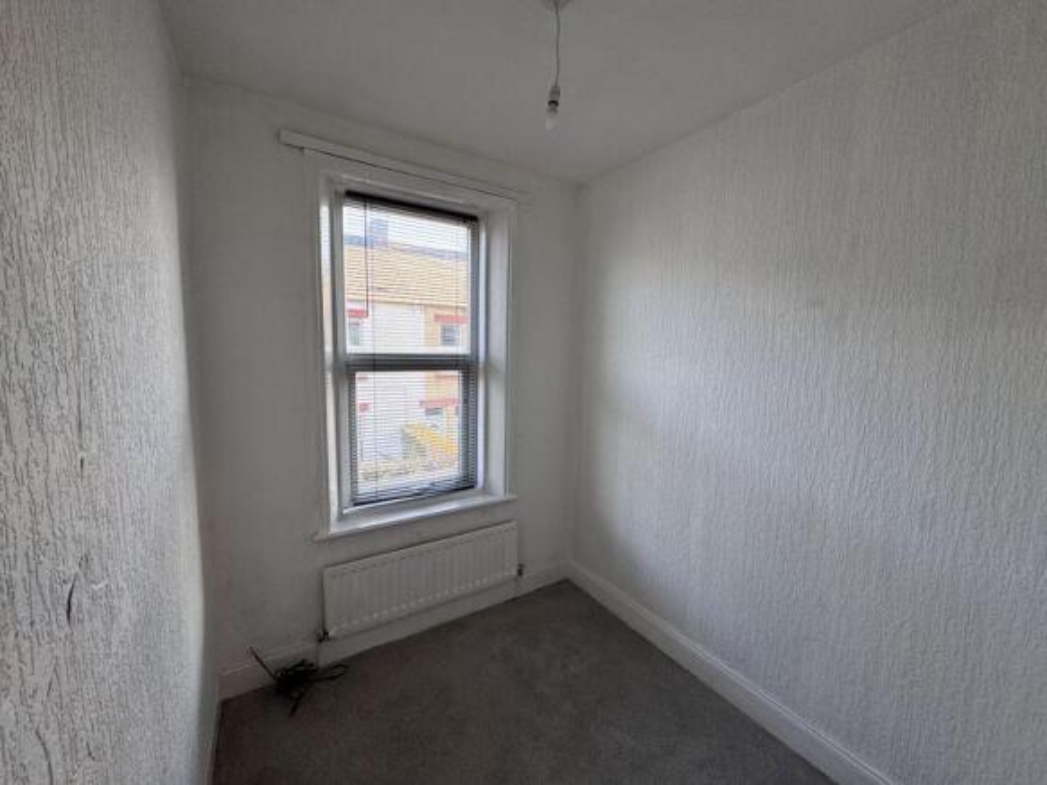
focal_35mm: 14
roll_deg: -0.9
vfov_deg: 85.7
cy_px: 392
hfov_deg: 102.1
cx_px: 524
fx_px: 423
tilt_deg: -6.7
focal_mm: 2.22
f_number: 2.2
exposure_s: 1/100
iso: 100
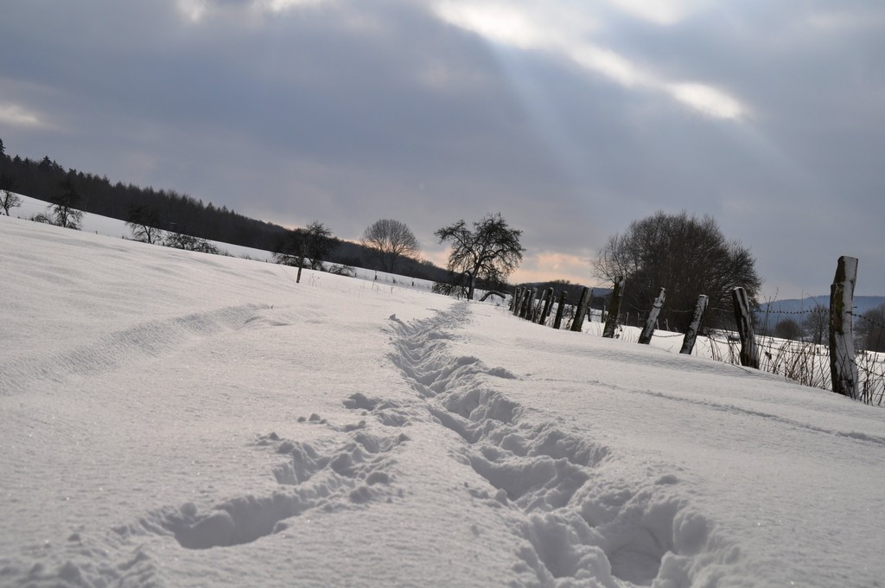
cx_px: 442
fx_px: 1289
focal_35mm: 52
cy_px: 294
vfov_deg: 25.7
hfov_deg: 37.9
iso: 200
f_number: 13
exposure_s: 1/640
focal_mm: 35
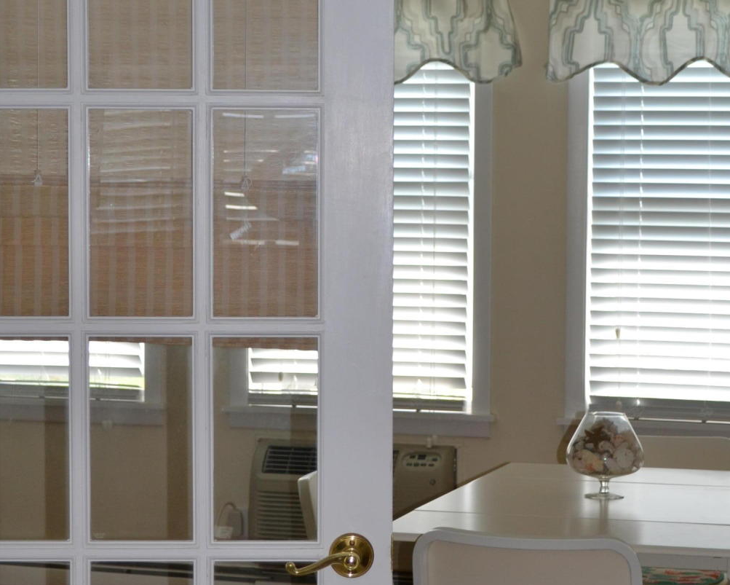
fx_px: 2183
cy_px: 326
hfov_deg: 19.0
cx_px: 414
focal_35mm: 101
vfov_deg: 15.2
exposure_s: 1/125
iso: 360
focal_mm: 36
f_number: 5
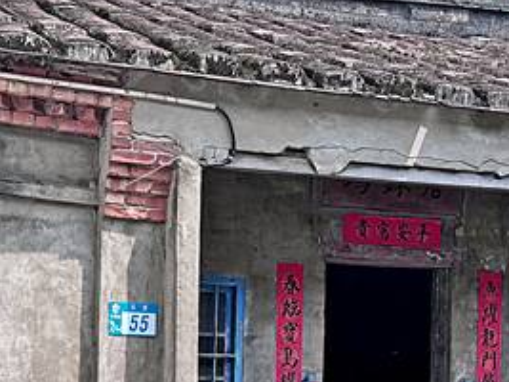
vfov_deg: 16.1
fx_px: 1323
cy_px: 365
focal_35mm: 90
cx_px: 219
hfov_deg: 21.8
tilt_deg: +0.9
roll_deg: -0.1
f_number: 1.78
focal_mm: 6.76
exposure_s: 1/2174
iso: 80
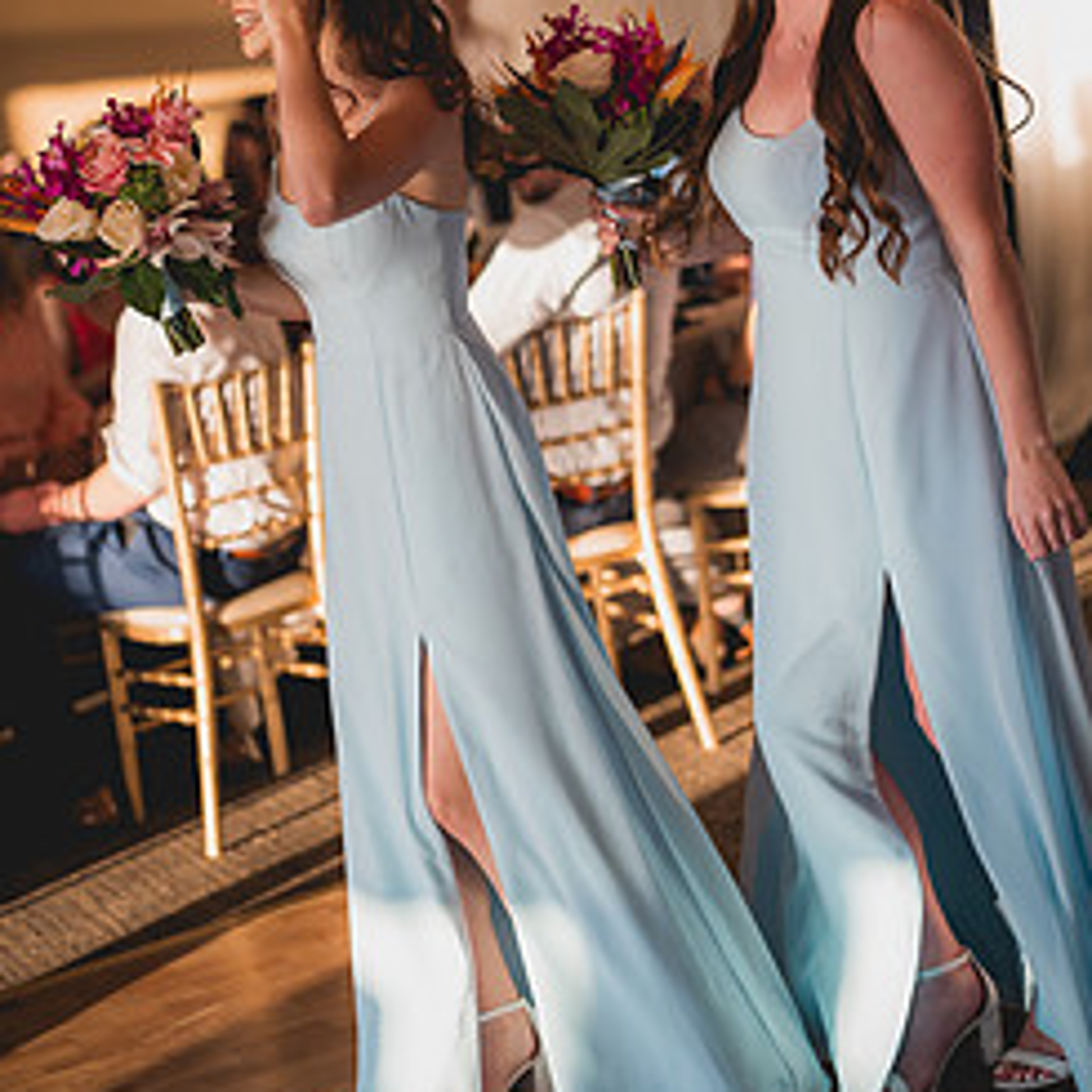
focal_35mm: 78
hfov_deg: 22.2
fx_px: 2784
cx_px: 588
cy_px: 232
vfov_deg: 21.9
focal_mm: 50
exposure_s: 1/2000
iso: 1250
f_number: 1.4
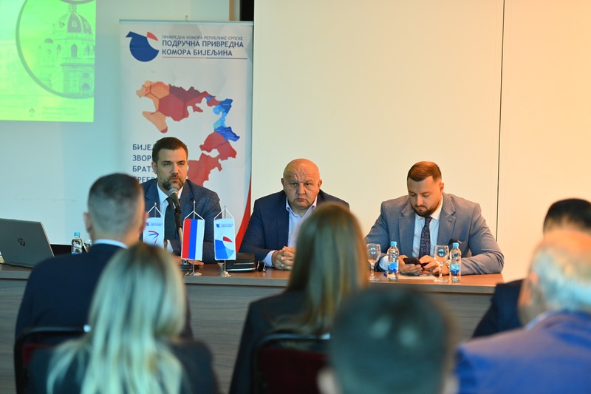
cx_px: 296
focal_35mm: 92
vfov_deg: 14.9
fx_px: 1510
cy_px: 197
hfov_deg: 22.1
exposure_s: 1/320
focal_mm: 92
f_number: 2.8
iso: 2000
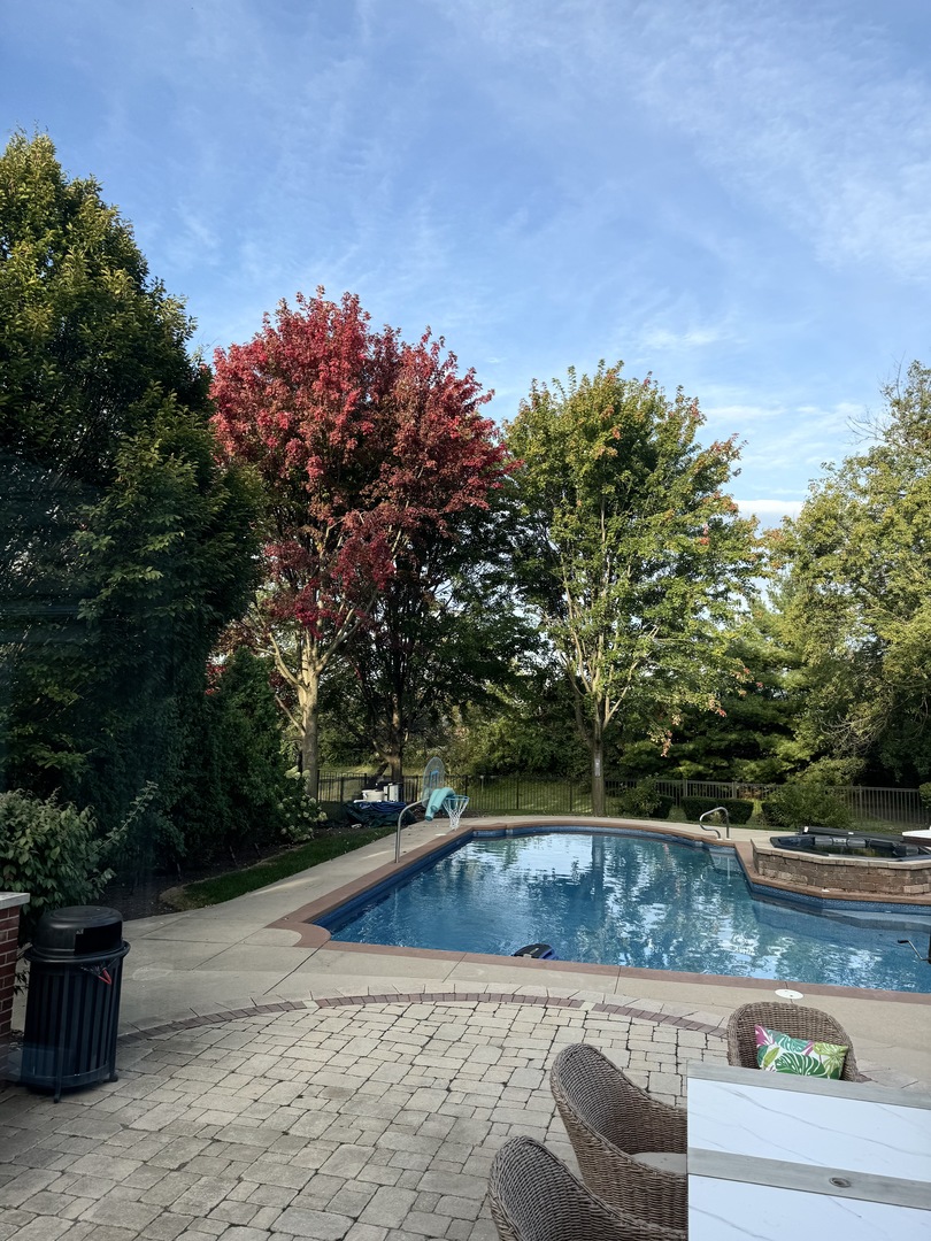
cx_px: 466
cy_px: 620
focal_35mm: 24
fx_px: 861
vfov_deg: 71.6
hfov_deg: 56.8
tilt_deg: +7.7
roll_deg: +1.6
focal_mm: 6.76
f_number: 1.78
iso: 80
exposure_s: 1/1193
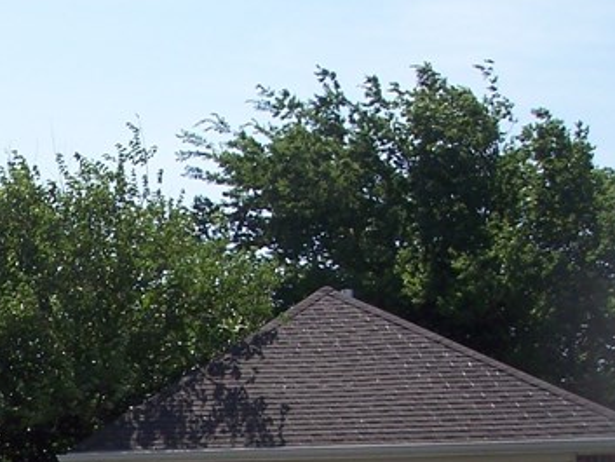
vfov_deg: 12.9
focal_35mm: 113
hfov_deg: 16.3
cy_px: 514
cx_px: -230
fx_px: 2008
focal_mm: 8
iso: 100
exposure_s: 1/1000
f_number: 4
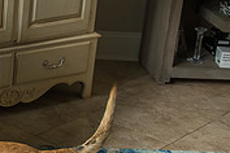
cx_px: -150
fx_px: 626
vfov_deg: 13.9
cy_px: 39
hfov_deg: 17.8
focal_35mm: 98
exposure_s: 1/100
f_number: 5
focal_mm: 29
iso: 1000
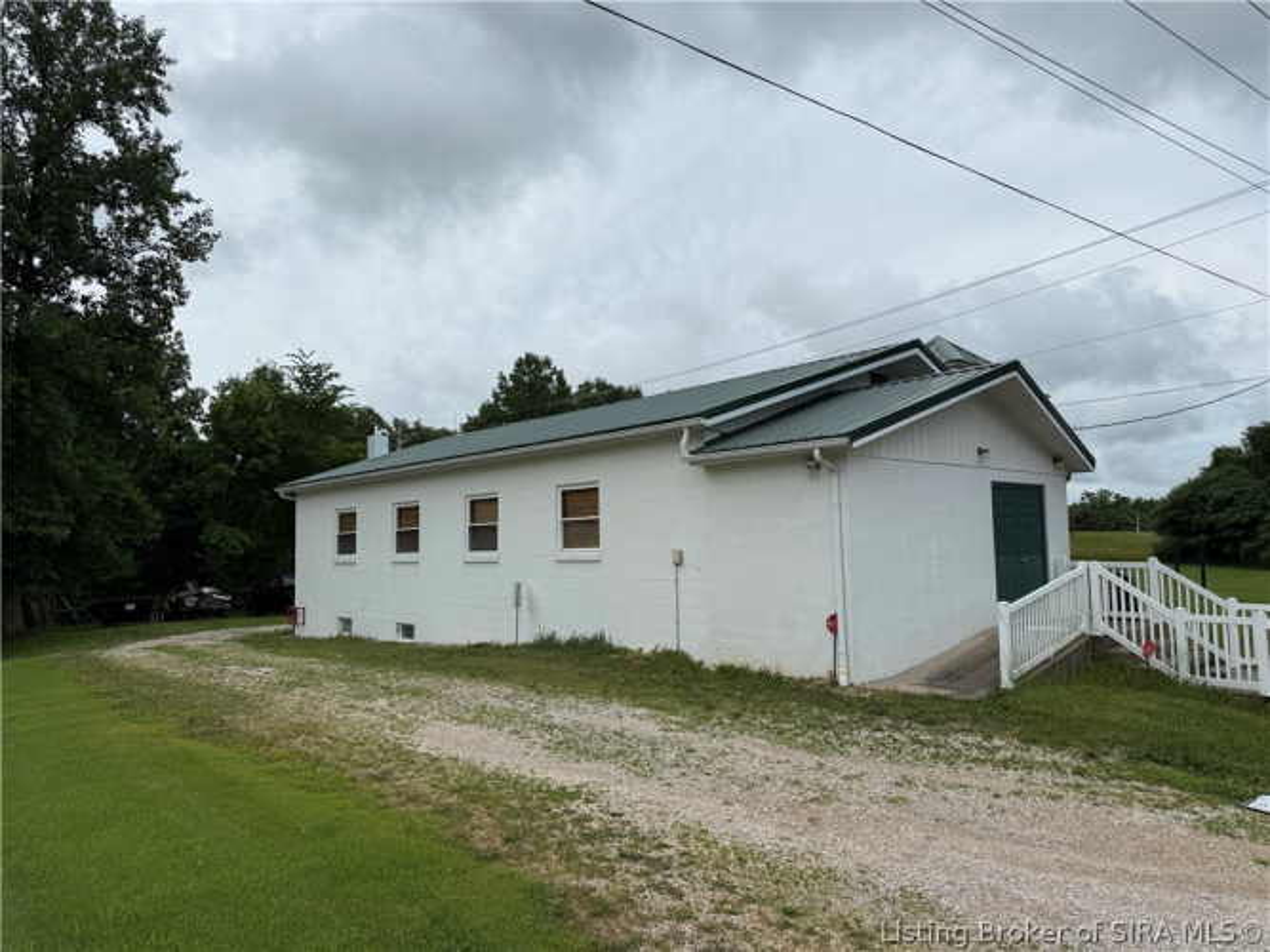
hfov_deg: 71.6
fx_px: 880
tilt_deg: +3.6
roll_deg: +1.6
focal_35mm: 24
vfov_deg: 56.8
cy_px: 476
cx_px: 635
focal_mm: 6.76
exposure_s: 1/5714
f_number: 1.78
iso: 80
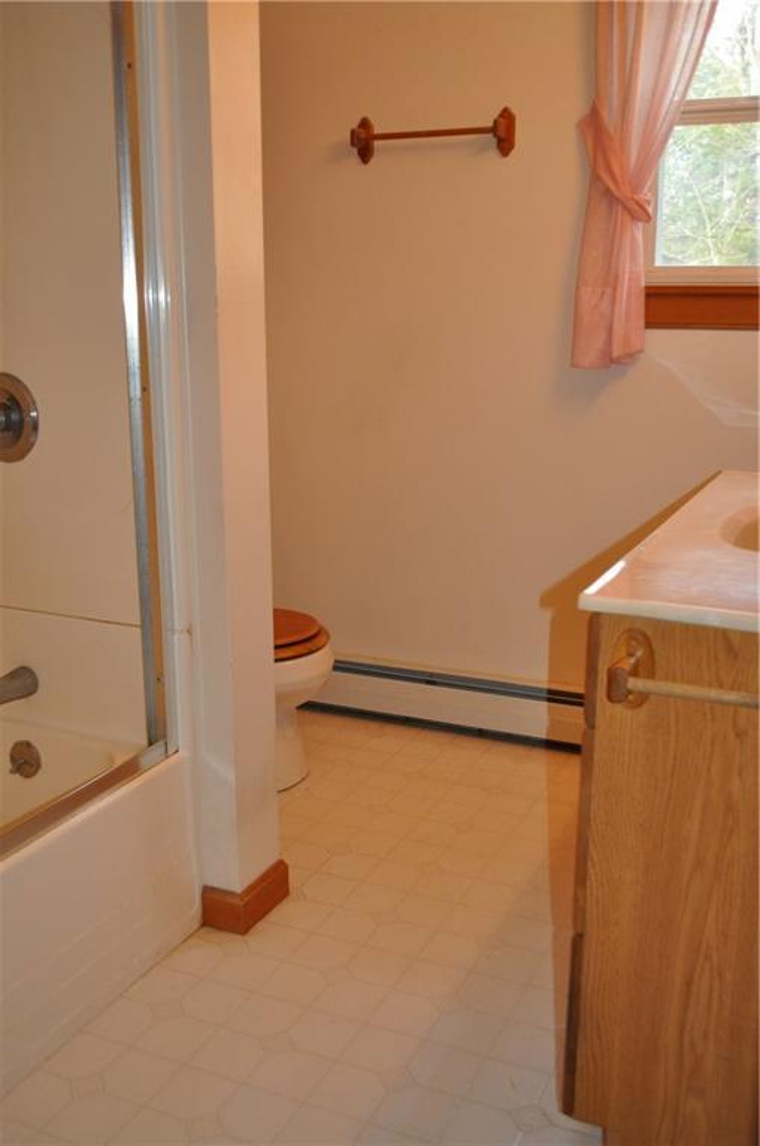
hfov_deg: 36.7
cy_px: 573
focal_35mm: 36
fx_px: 1145
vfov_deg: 53.2
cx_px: 380
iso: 800
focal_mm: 24
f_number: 4
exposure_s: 1/60
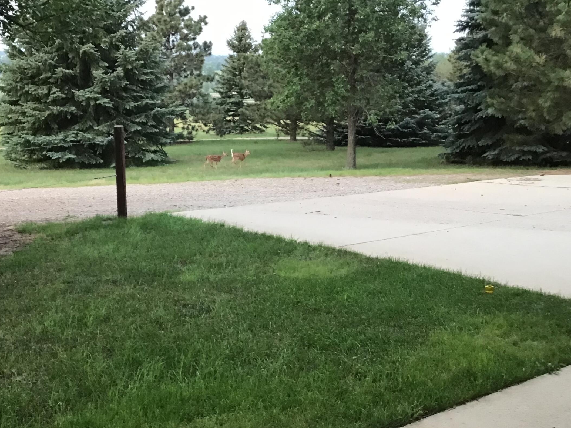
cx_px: 237
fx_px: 726
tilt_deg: -13.4
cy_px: 255
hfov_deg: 42.8
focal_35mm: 44
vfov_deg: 32.8
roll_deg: -0.1
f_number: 2.4
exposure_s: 1/30
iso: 100
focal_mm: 3.3
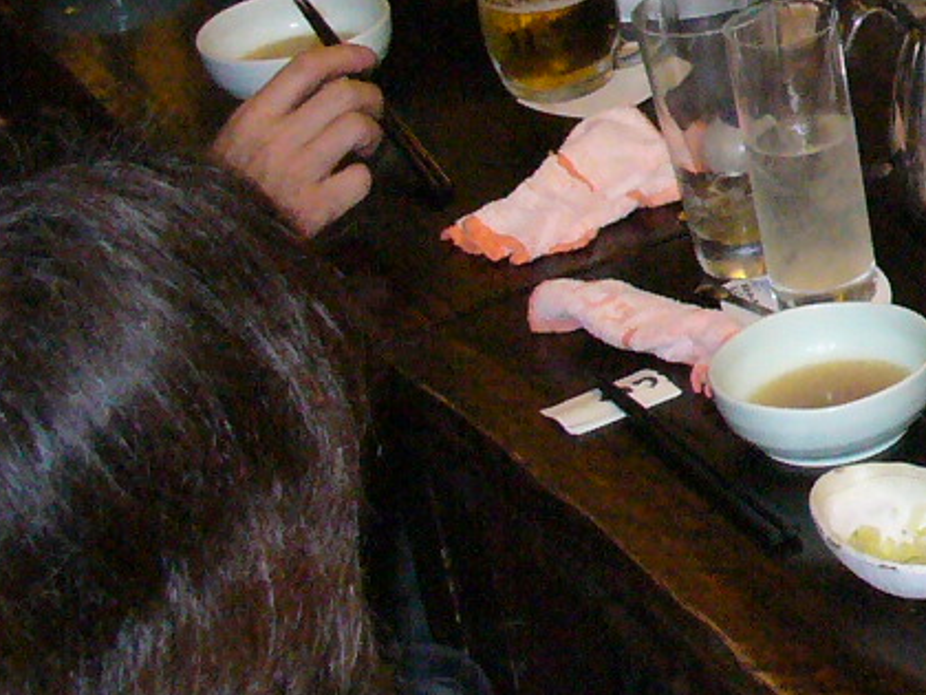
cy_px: 29
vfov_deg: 10.4
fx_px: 3772
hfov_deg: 12.6
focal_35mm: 141
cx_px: 1735
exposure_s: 1/60
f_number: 2.8
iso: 400
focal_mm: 6.1
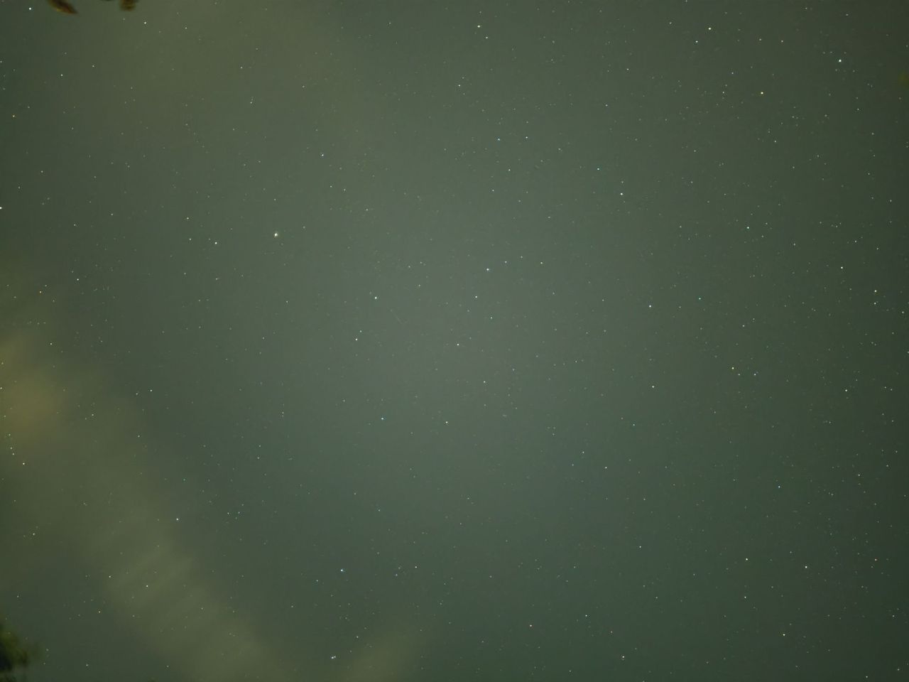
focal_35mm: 23
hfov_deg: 73.9
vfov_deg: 58.9
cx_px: 454
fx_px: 604
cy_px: 341
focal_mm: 6.3
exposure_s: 19.3
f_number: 1.7
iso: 400
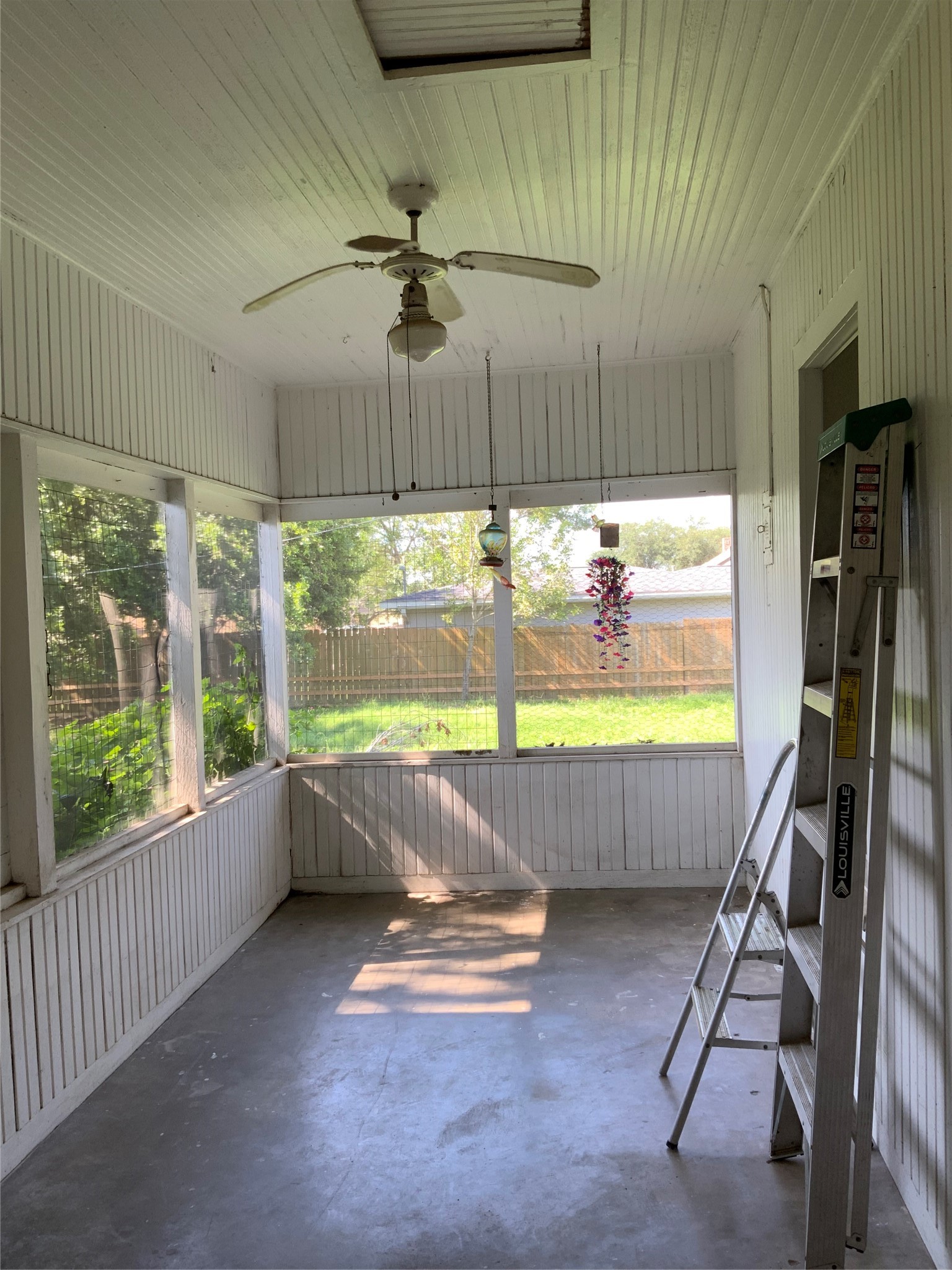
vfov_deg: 61.7
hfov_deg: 48.2
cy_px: 635
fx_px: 1063
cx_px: 476
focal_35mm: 29
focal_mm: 3
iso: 32
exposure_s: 1/120
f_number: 1.8
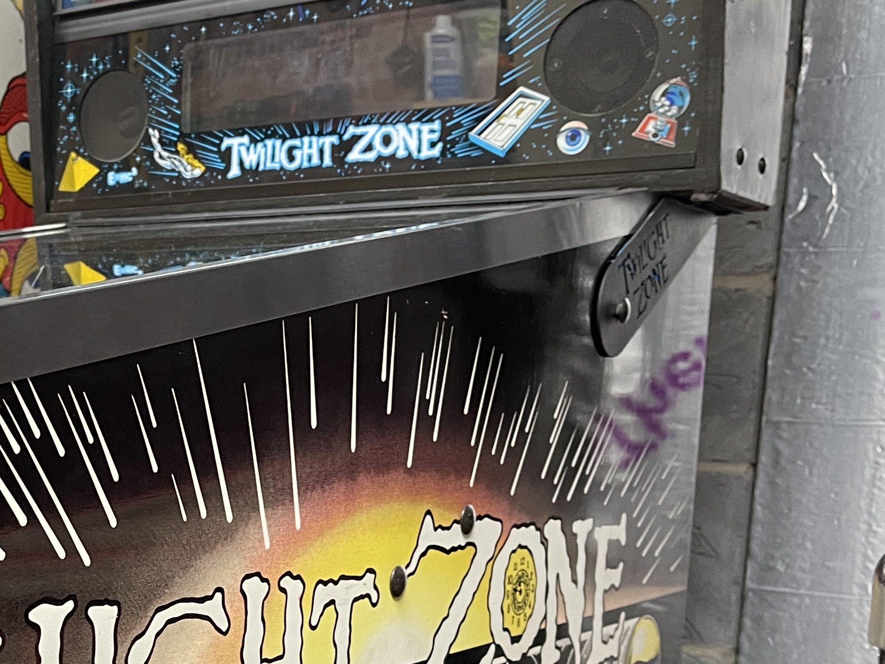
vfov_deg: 26.1
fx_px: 1406
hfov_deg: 32.5
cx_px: 27
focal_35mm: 55
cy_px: 537
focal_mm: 5.1
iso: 400
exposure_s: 1/50
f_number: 1.6
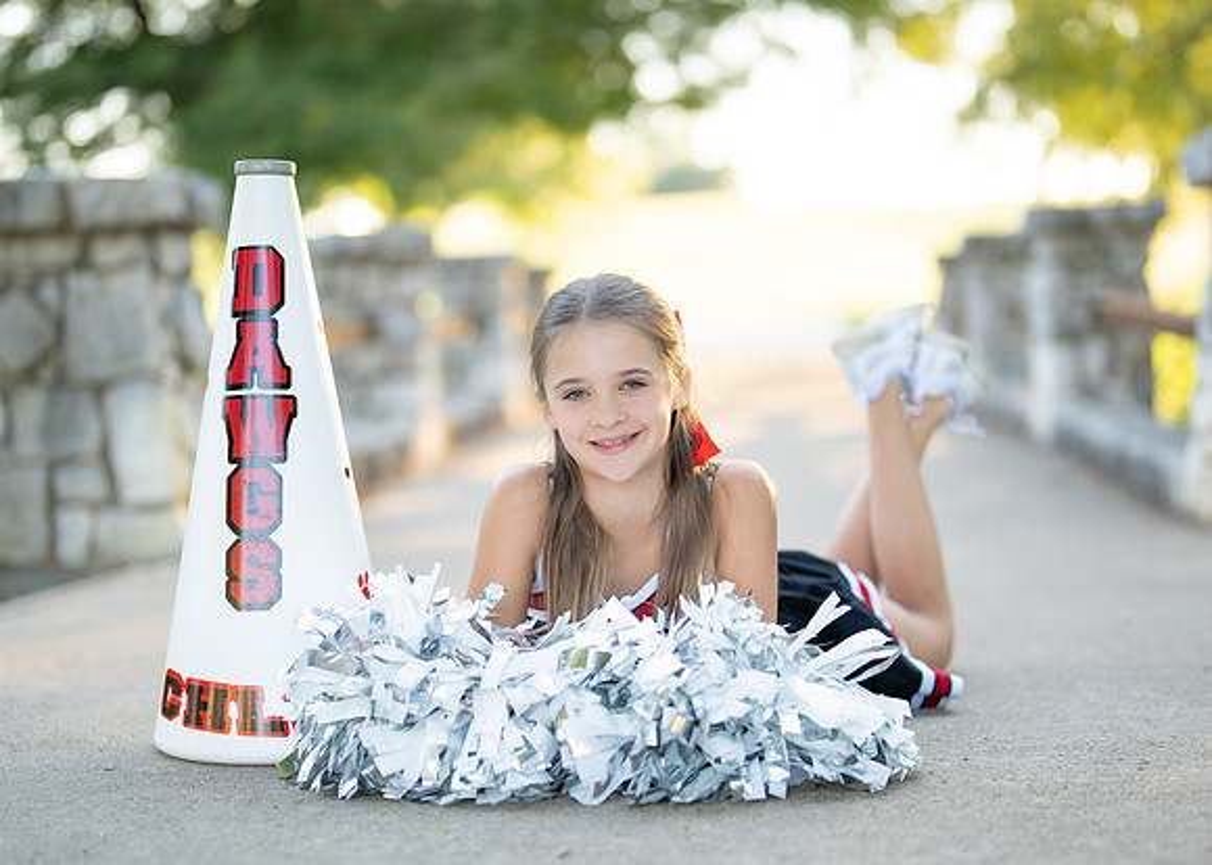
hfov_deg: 30.0
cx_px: 612
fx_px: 2258
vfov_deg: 21.7
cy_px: 475
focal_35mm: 66
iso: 250
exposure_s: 1/1250
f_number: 1.2
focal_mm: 50
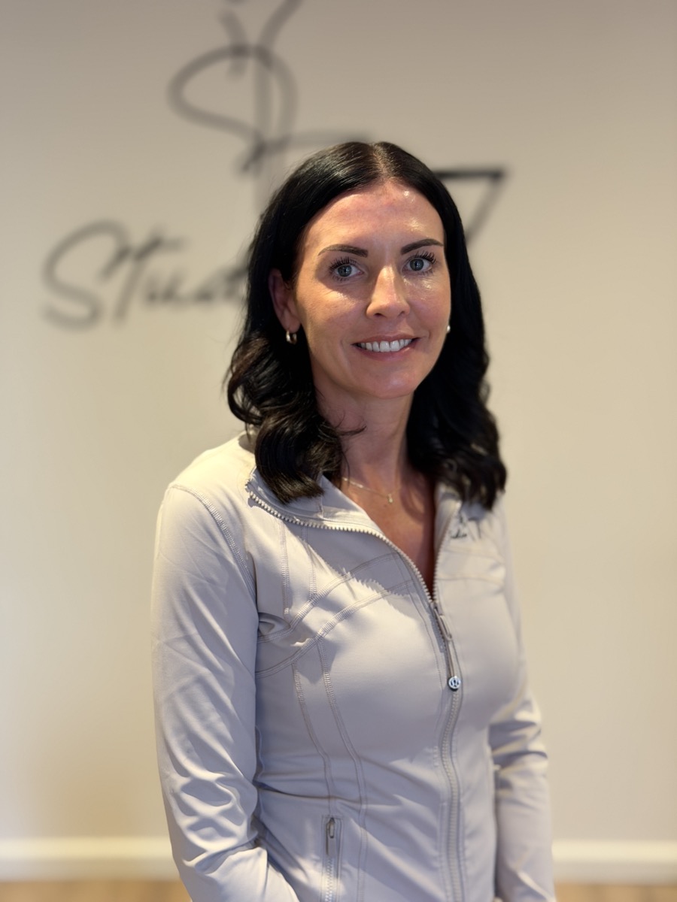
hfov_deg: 30.3
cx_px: 338
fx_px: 1252
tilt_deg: -6.6
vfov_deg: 39.7
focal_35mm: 48
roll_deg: +0.7
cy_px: 451
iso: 125
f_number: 1.78
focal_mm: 6.76
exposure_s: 1/50
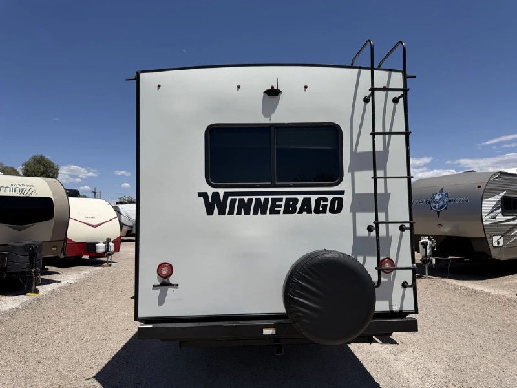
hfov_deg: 71.6
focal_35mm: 24
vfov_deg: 56.8
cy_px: 194
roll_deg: +0.7
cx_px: 258
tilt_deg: +6.7
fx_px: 358
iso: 80
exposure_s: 1/8130
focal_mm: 6.76
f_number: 1.78
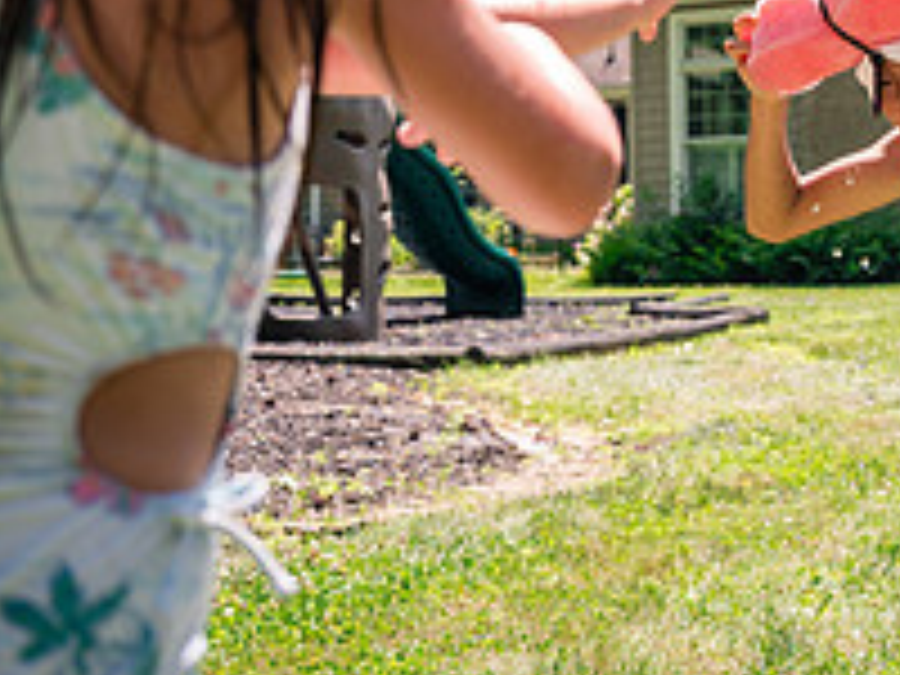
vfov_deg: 21.1
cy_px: -11
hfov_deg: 26.5
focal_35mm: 67
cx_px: 1008
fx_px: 1742
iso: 250
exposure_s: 1/1600
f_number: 2.8
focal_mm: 24
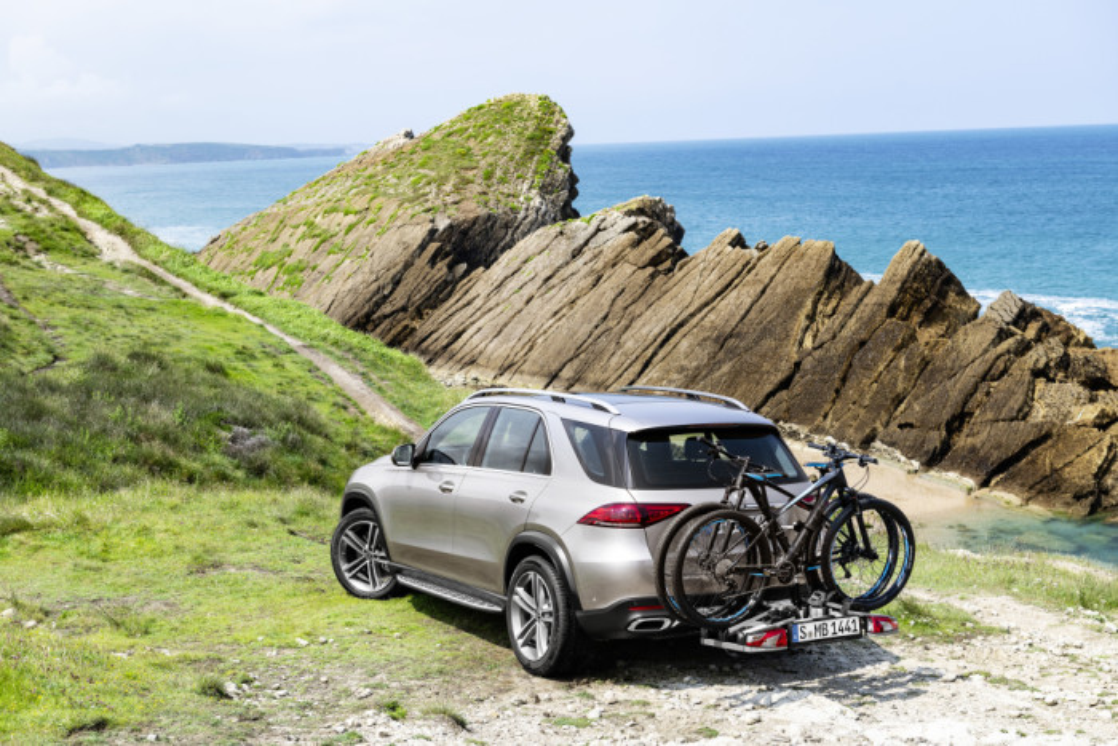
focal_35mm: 52
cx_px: 559
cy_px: 373
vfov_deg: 26.0
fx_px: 1615
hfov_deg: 38.2
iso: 100
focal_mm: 52
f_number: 8
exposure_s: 1/500
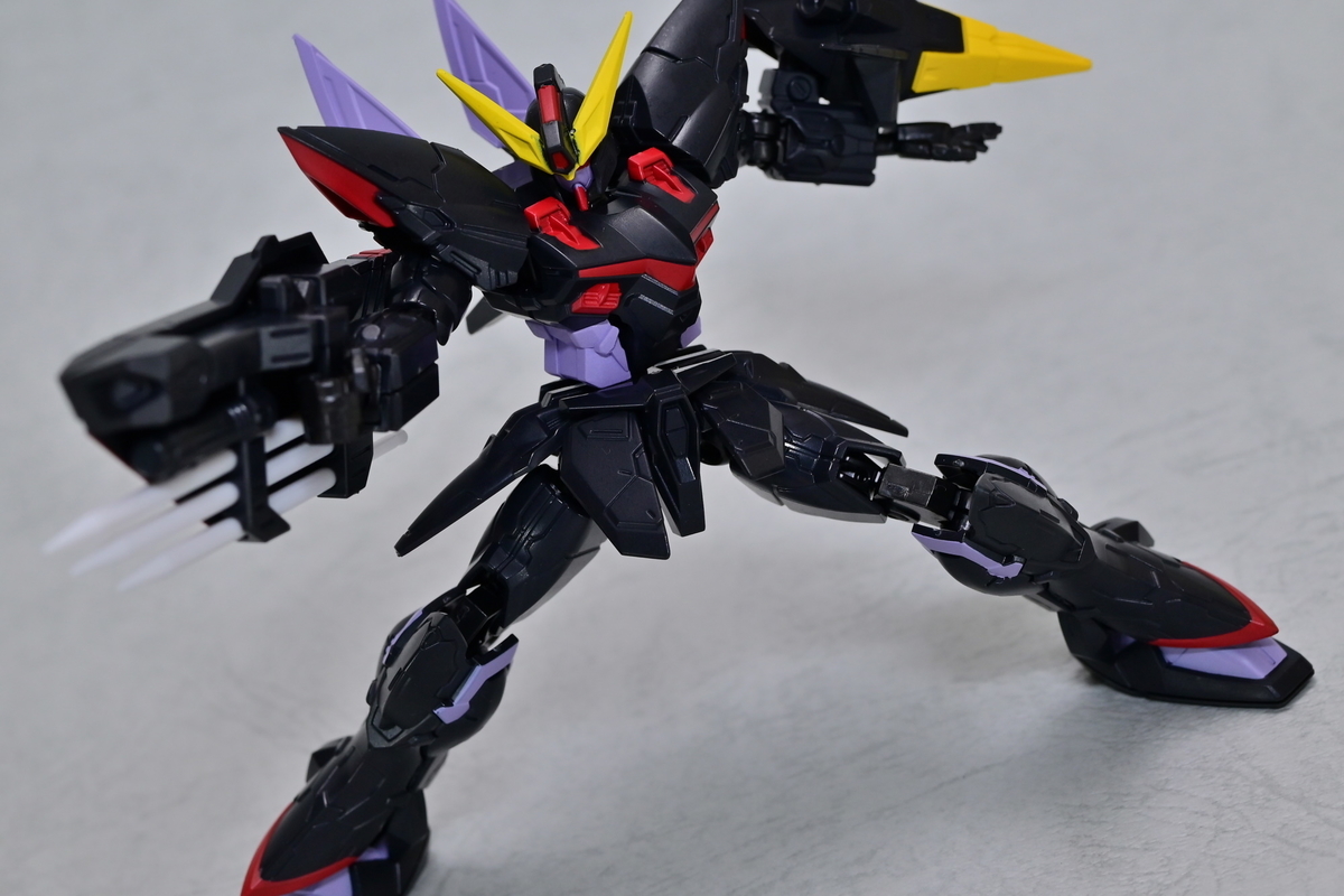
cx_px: 672
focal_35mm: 75
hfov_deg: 27.0
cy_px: 448
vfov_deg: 18.2
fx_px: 2800
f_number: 10
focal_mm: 50
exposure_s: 1/1.3
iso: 400
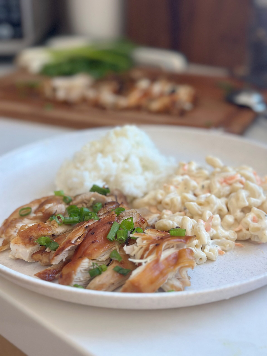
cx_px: 134
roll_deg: -0.7
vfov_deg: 39.7
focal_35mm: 48
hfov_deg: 30.3
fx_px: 494
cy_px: 178
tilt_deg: -24.9
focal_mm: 6.86
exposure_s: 1/79
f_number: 1.78
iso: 125
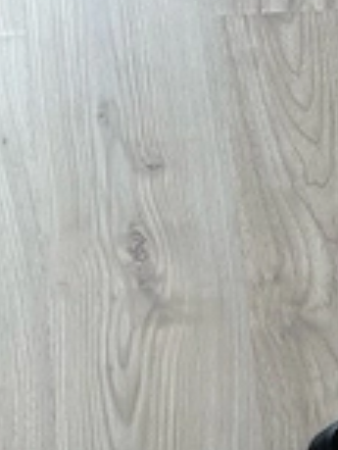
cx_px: -41
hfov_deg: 20.5
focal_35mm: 68
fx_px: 884
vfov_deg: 25.6
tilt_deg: -82.0
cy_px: 541
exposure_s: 1/122
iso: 40
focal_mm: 5.1
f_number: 1.6
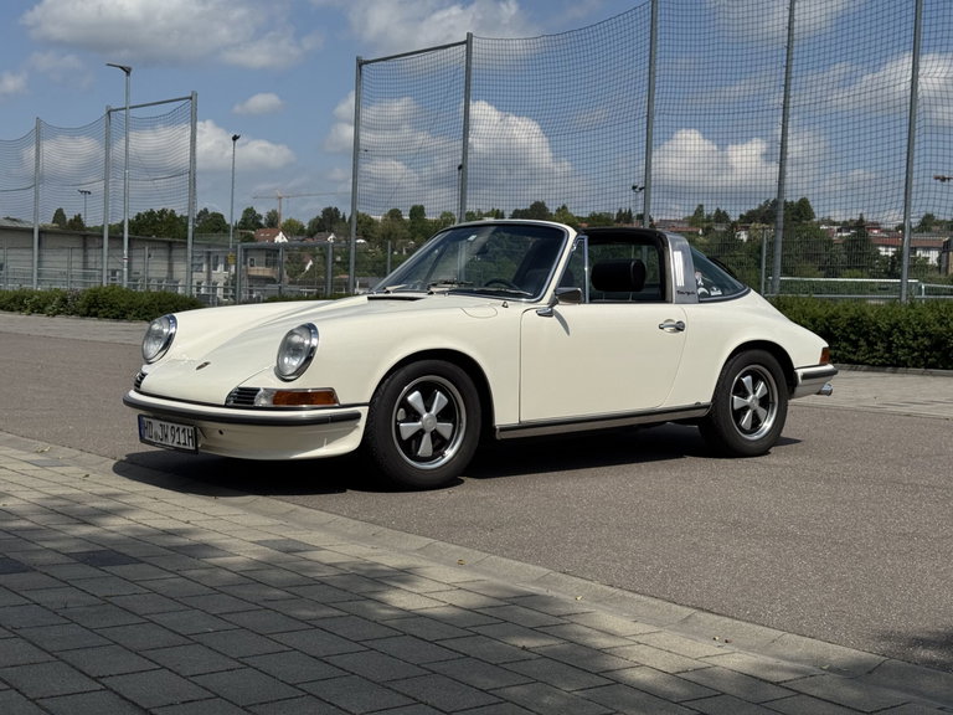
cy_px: 358
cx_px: 476
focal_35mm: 48
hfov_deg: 39.7
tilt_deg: -2.4
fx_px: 1321
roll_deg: -1.7
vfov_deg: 30.3
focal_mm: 6.76
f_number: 1.78
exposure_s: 1/7937
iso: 64
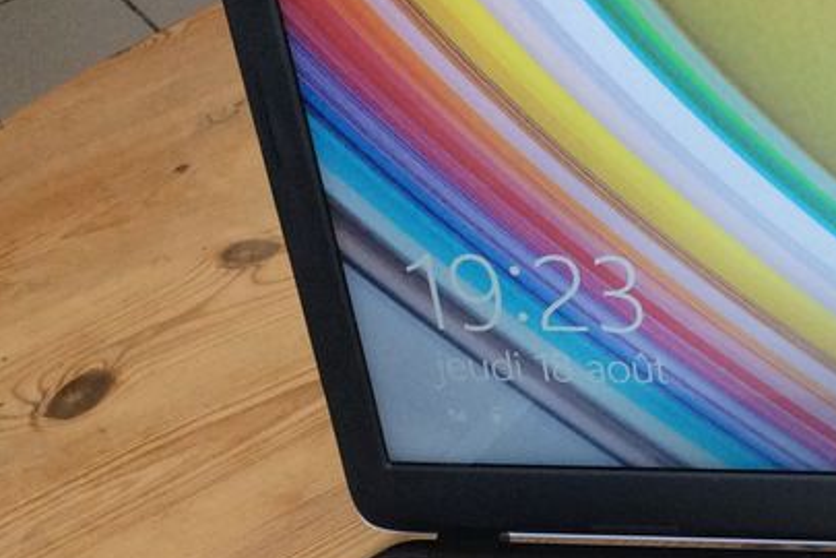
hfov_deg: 23.7
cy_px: 526
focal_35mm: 82
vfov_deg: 16.4
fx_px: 1904
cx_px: 832
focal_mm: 3.3
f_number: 2.4
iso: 100
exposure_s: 1/25
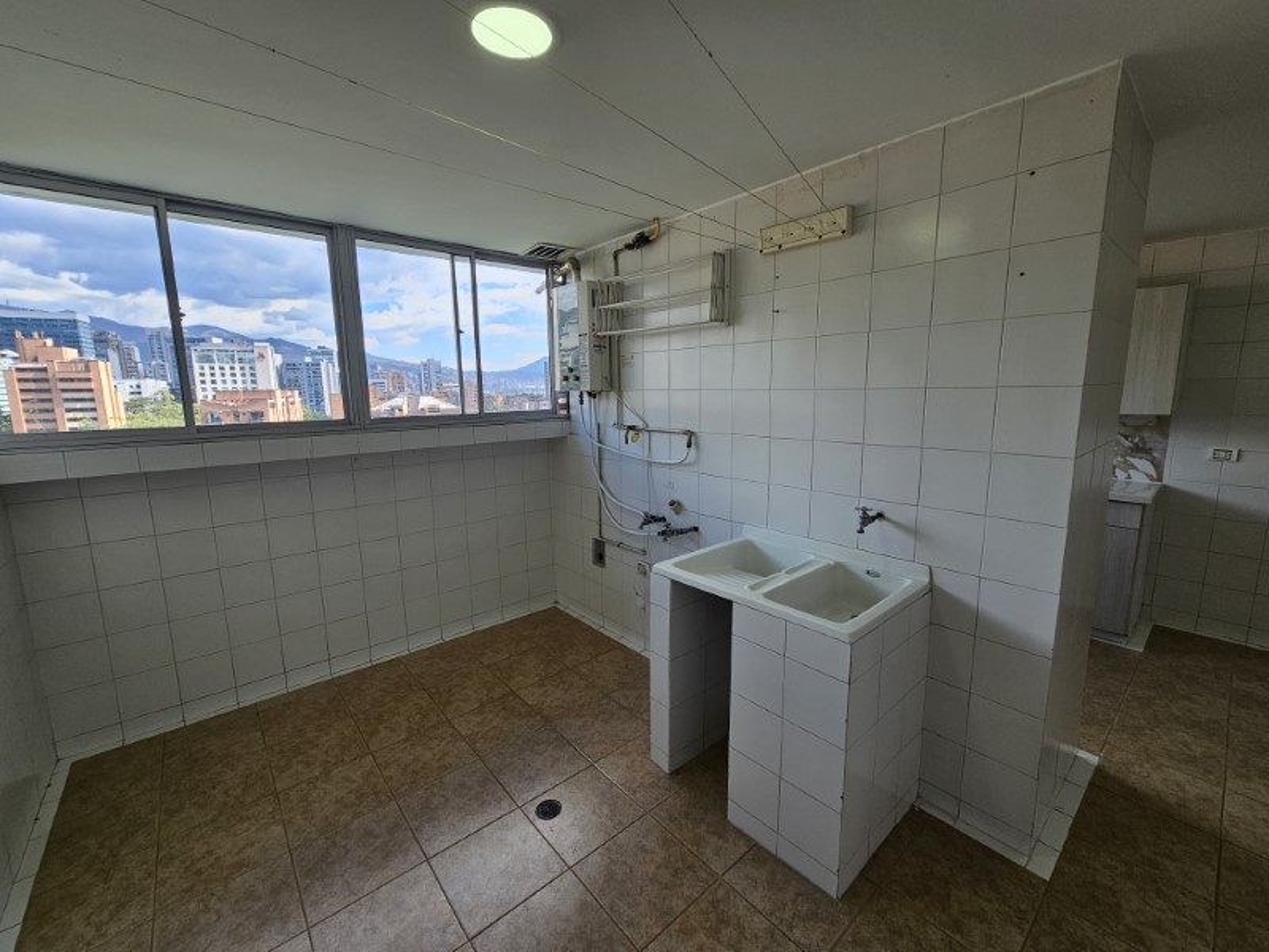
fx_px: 477
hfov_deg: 106.2
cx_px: 634
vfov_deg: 89.9
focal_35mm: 13
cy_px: 476
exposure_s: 1/232
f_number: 2.2
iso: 50
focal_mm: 2.2
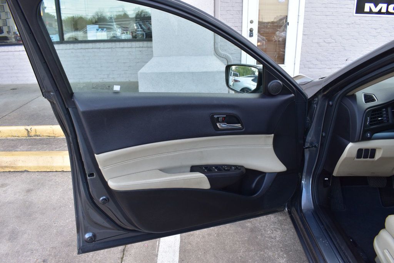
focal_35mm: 27
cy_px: 132
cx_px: 197
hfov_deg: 67.4
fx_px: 295
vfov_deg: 47.9
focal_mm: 18
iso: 400
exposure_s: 1/80
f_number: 8
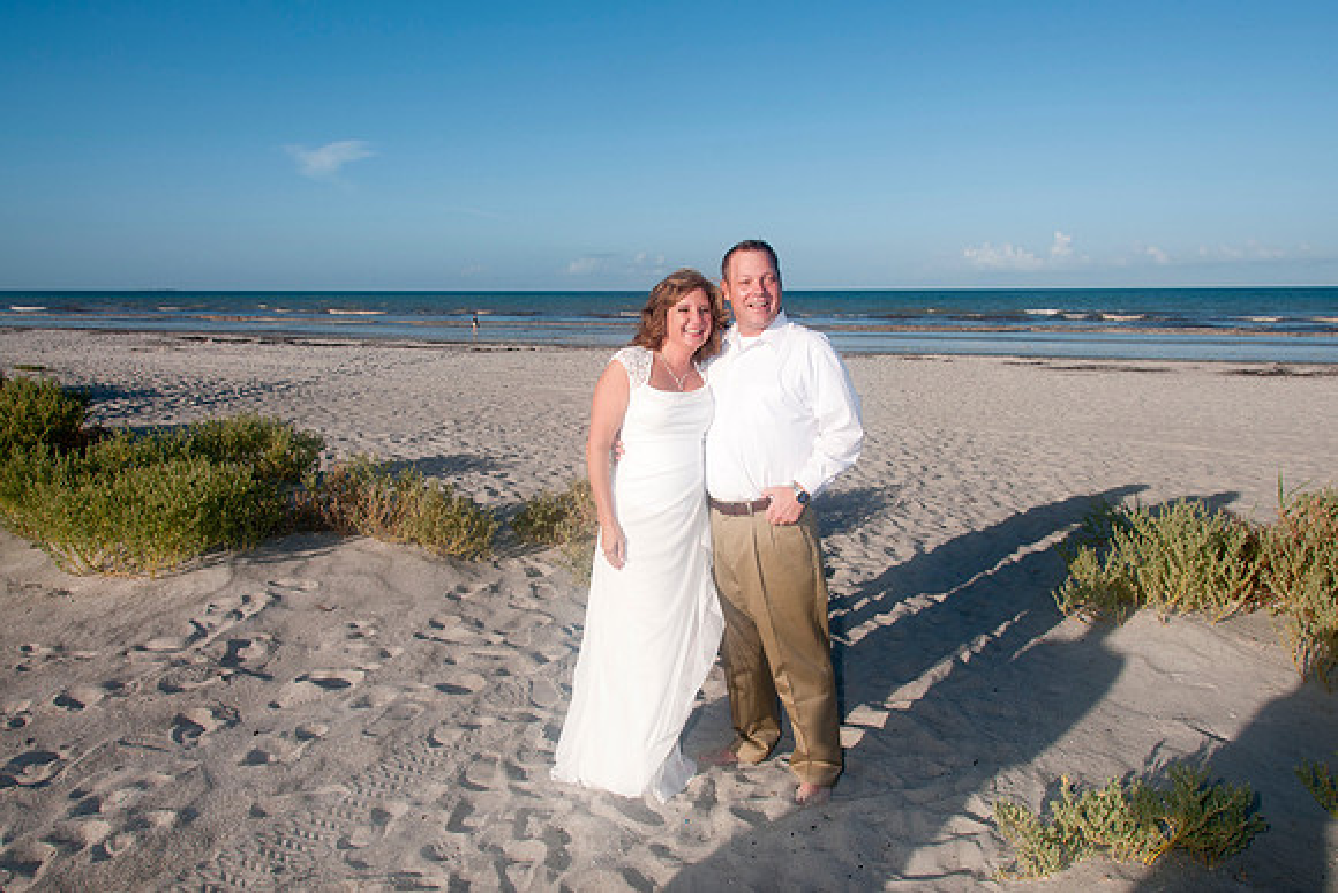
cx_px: 669
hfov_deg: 67.2
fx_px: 1006
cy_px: 446
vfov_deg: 47.8
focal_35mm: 27
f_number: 11
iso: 100
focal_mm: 18
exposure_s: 1/250
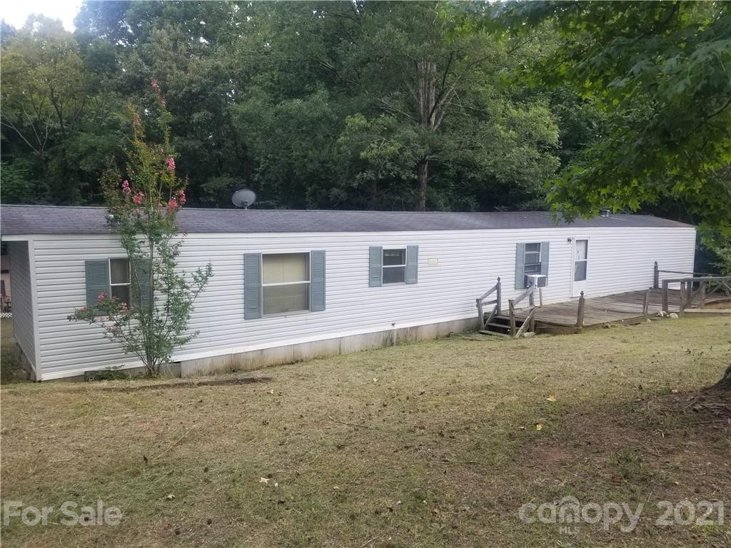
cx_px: 366
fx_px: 549
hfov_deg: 67.3
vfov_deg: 53.1
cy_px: 274
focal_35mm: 26
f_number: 1.7
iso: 50
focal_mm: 4.3
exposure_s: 1/380
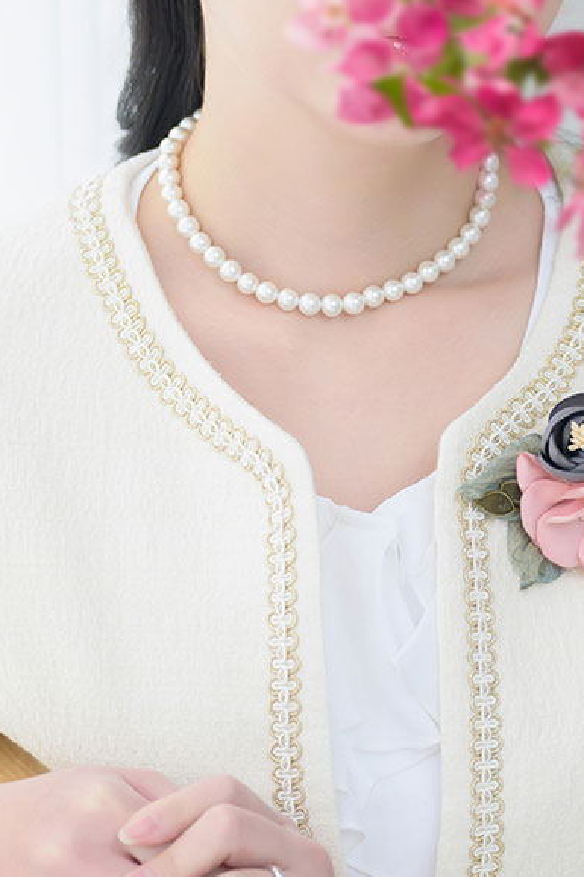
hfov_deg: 6.7
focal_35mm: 206
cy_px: 311
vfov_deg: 10.0
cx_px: 398
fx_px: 5015
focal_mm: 62
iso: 1250
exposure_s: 1/160
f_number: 2.8
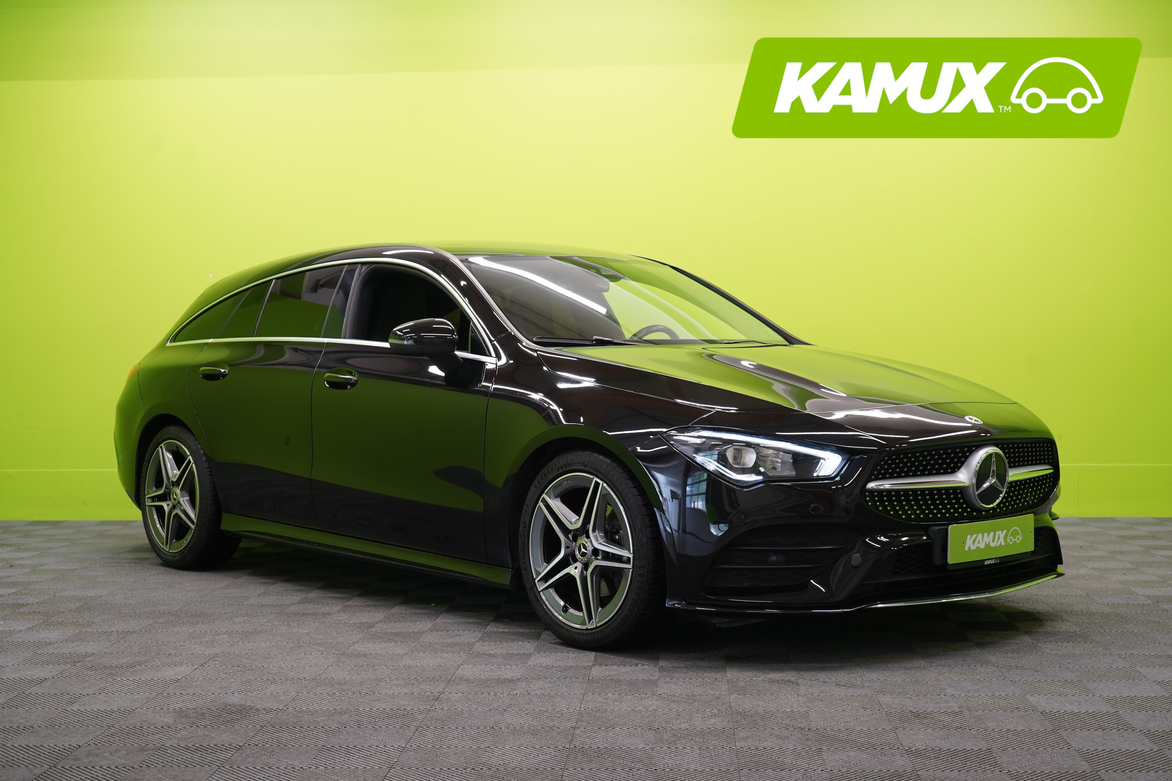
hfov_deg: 41.1
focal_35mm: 48
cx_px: 586
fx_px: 1563
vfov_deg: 28.1
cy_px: 390
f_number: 4.5
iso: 400
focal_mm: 48
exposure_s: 1/30
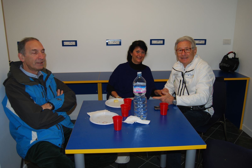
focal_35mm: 30
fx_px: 210
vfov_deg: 43.7
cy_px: 84
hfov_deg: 61.9
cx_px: 126
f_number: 3.8
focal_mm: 20
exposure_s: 1/60
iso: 200
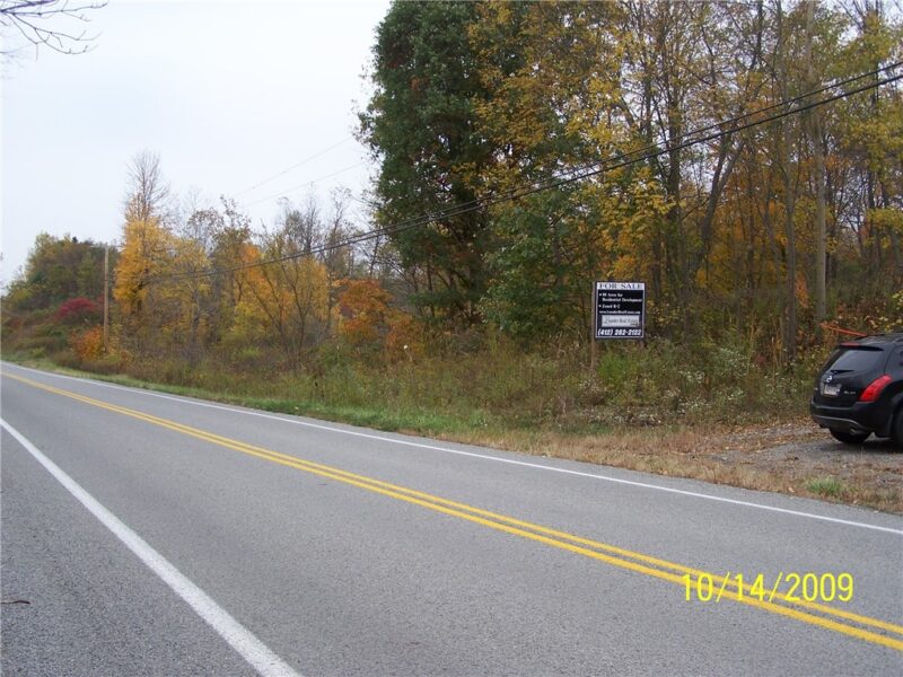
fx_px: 1122
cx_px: 452
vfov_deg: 33.6
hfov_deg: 43.9
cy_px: 338
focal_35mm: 43
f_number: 2.9
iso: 80
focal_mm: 7.1
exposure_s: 1/250
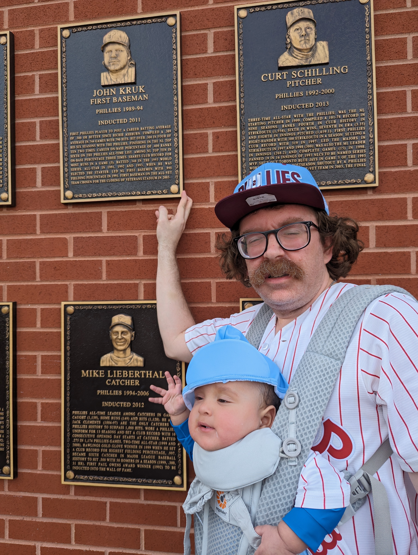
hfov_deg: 56.9
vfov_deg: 71.5
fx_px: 385
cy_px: 278
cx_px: 209
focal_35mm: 24
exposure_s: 1/820
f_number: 1.85
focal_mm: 6.81
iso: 44
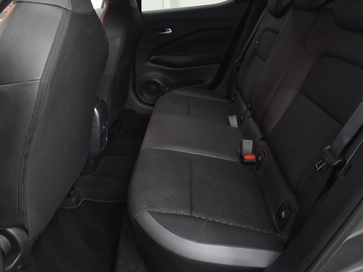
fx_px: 241
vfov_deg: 57.4
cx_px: 172
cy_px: 88
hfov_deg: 73.9
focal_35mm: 23
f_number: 1.9
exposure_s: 1/12.5
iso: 125
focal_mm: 2.2
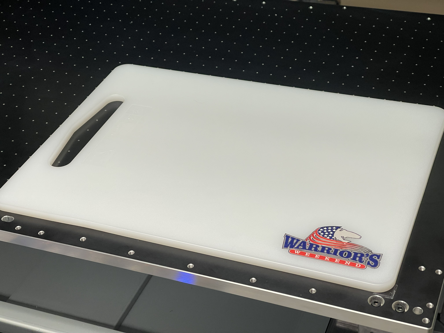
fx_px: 821
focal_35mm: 64
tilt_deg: -36.3
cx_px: 222
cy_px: 166
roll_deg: +5.5
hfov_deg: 30.3
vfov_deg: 22.9
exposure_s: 1/120
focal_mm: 7.5
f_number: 2.2
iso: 125
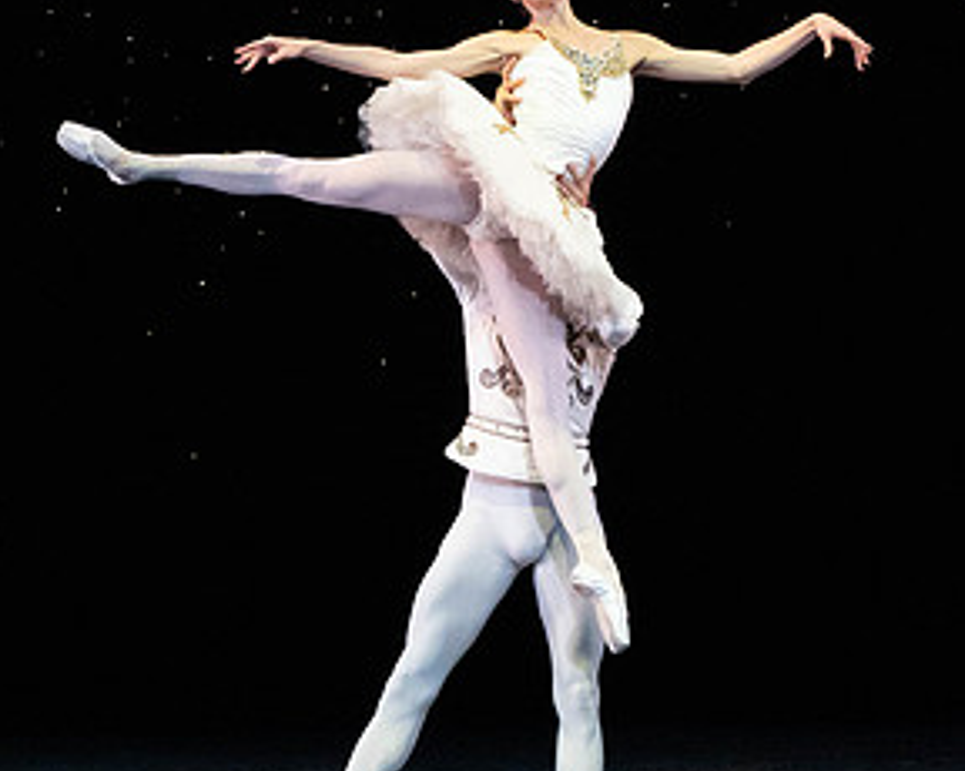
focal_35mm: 551
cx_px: 556
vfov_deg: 2.8
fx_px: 15726
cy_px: 448
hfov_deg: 3.5
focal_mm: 291
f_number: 11
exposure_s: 1/400
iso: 20000
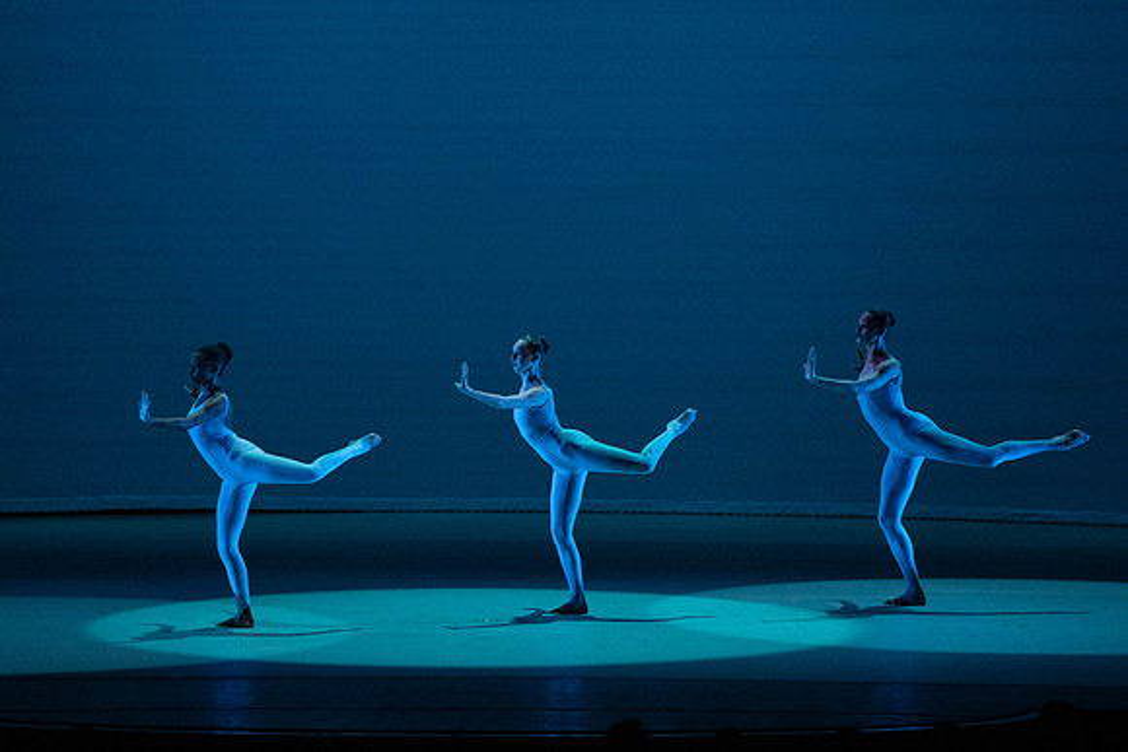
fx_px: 5735
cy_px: 376
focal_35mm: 183
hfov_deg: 11.2
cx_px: 564
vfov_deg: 7.5
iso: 16000
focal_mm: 183
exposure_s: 1/400
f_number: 5.6
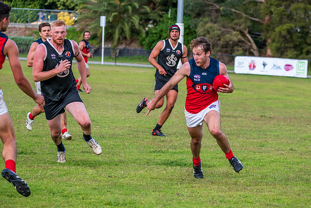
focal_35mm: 179
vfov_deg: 7.7
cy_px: 103
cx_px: 185
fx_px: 1544
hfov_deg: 11.5
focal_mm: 150
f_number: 7.1
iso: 1000
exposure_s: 1/1250
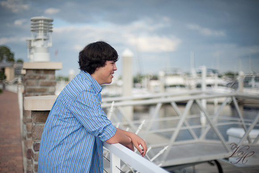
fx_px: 360
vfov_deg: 27.0
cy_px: 86
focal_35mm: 50
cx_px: 130
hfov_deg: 39.6
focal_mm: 50
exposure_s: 1/6400
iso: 200
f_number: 1.4
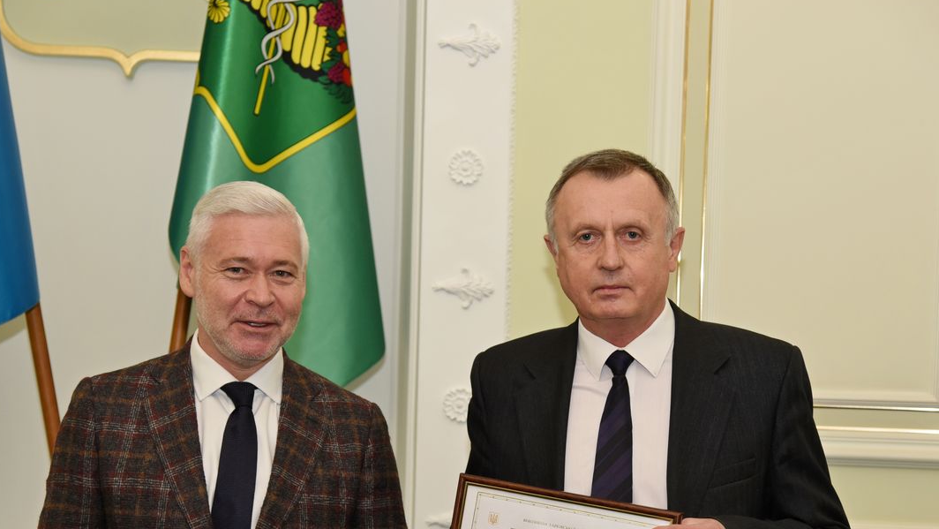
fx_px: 2266
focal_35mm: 91
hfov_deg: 23.4
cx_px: 470
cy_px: 405
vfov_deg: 13.3
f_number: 4
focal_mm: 66
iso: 800
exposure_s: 1/200
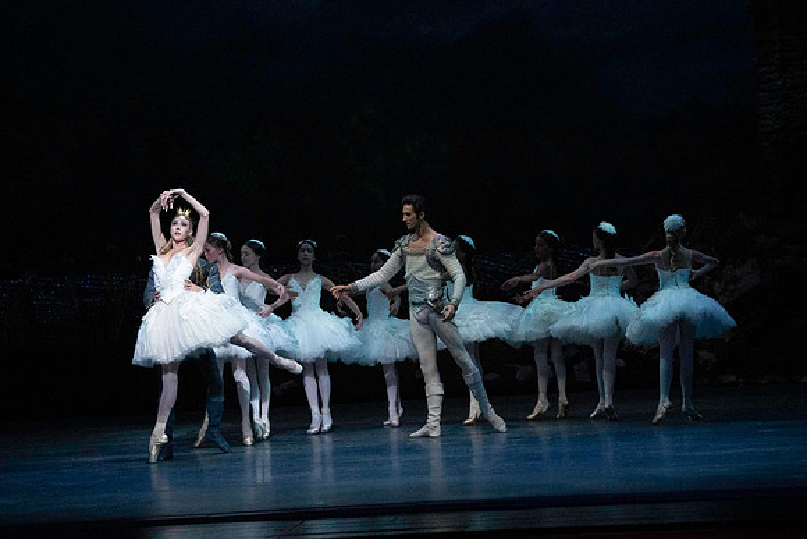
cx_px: 404
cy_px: 270
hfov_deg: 13.2
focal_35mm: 155
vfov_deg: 8.9
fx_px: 3475
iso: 25600
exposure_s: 1/400
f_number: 5
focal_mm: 155
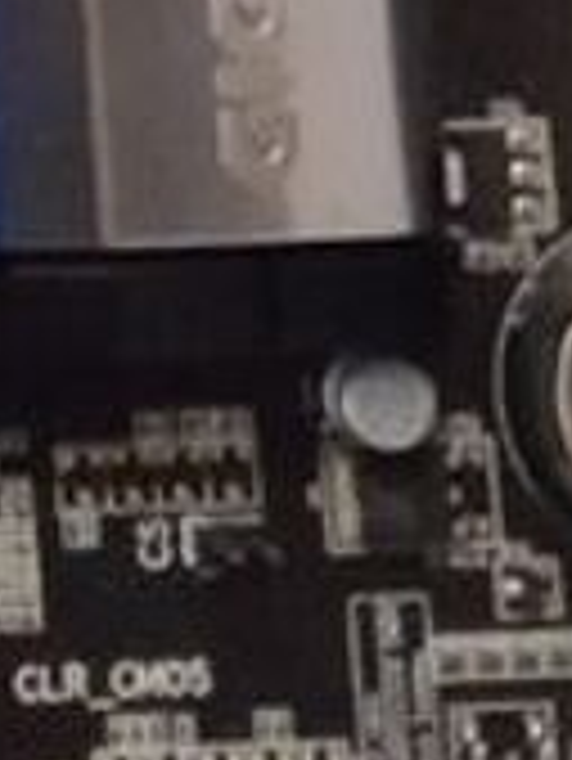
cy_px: -1203
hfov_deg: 6.9
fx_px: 4511
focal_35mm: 205
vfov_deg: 8.6
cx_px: -811
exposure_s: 1/25
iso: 422
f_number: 2
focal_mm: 2.78
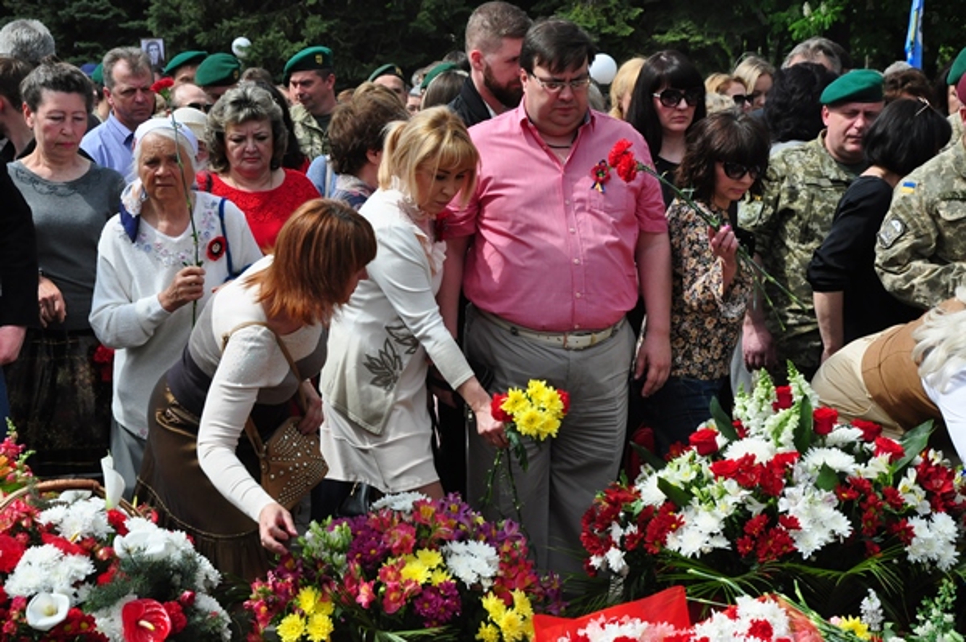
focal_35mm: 93
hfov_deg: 21.9
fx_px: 2493
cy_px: 321
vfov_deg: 14.7
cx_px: 483
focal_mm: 62
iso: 800
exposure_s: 1/1600
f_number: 10
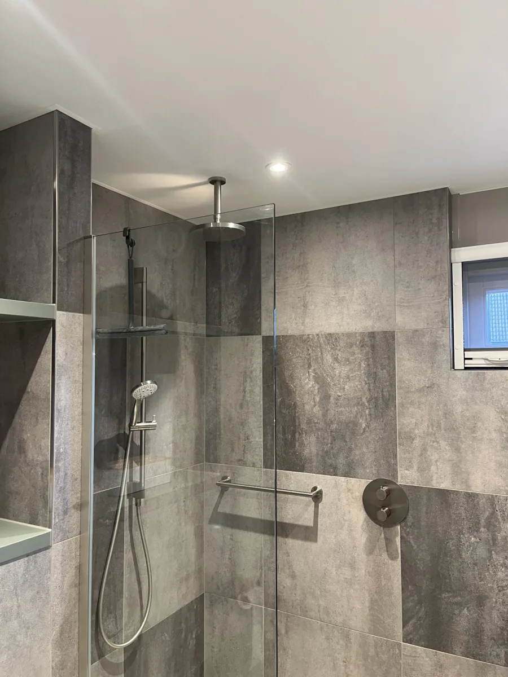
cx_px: 254
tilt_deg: +2.8
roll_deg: +0.8
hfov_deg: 53.1
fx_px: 509
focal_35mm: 26
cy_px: 338
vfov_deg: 67.3
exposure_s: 1/50
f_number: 1.6
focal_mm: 5.1
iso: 200
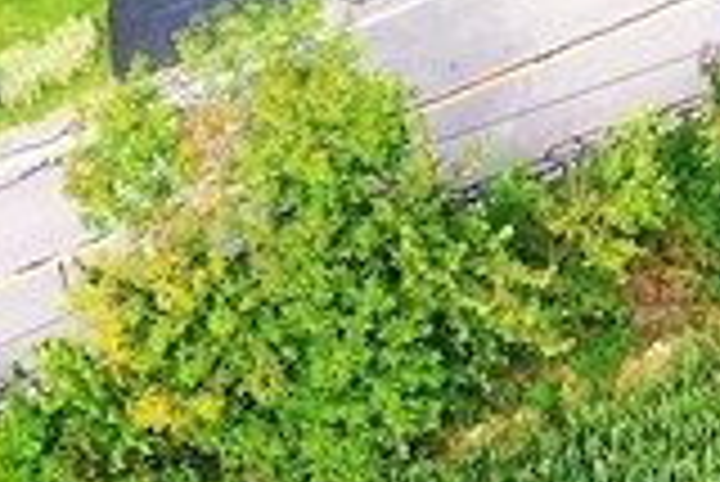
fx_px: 3803
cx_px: 1071
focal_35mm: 190
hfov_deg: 10.5
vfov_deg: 6.4
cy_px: -1131
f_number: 5
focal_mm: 10.26
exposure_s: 1/240
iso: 100
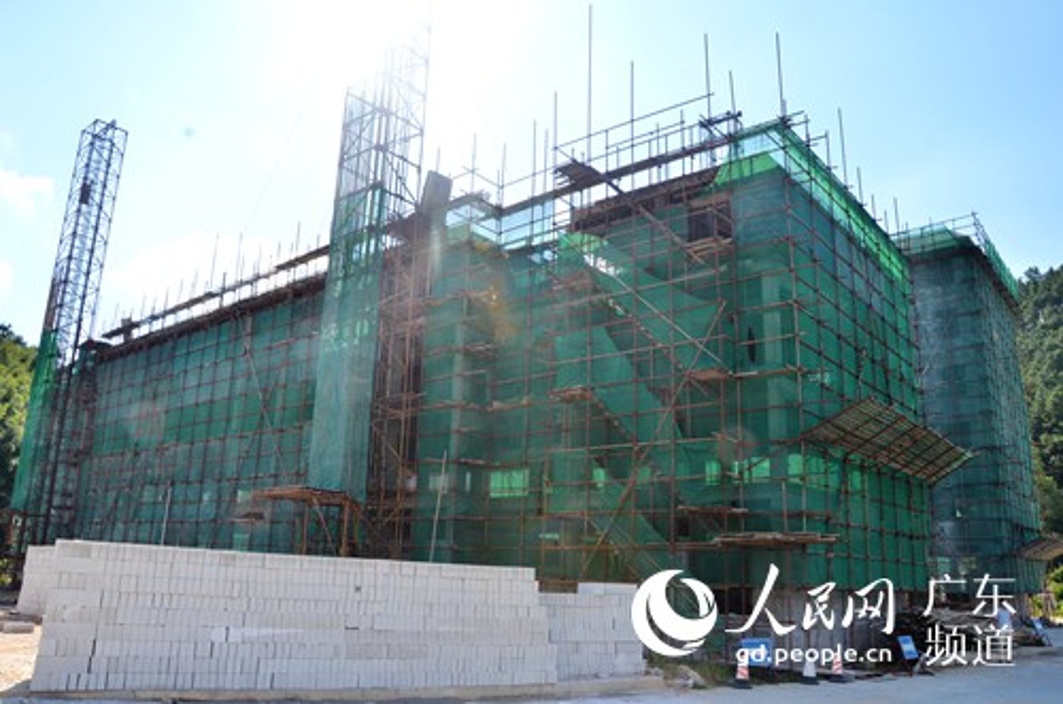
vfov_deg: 47.7
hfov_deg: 67.5
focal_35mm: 27
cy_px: 352
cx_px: 532
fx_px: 795
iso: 400
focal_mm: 18
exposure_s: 1/500
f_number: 11
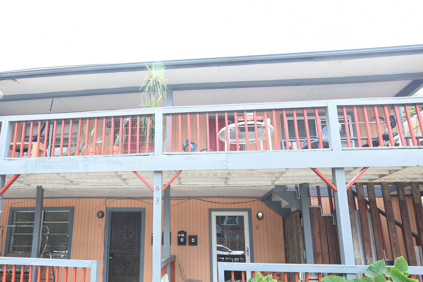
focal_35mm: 24
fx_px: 279
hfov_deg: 73.2
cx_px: 161
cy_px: 182
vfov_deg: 52.9
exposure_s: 1/60
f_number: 7.1
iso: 160
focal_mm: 11
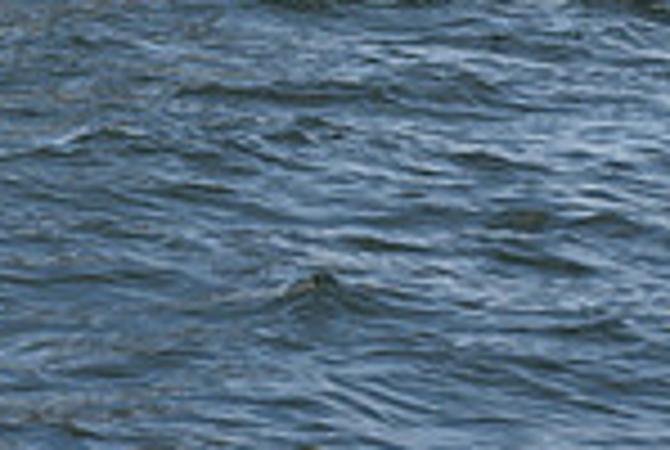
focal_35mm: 369
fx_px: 6881
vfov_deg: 3.7
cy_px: -842
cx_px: 119
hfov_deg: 5.6
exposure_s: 1/1000
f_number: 10
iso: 320
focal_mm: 95
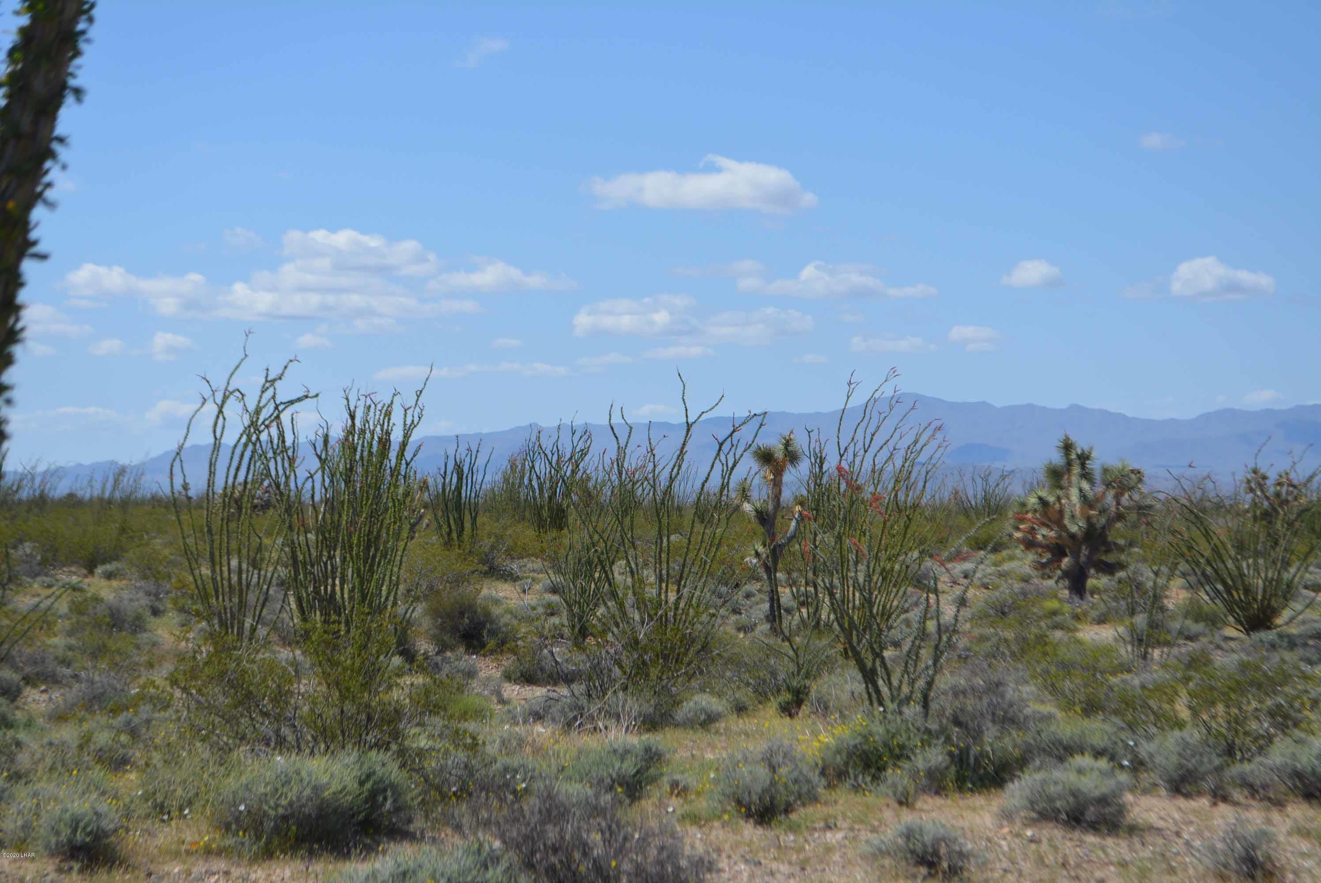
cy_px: 442
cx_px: 660
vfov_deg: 16.6
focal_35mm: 82
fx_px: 3030
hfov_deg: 24.6
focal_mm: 55
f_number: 7.1
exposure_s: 1/2000
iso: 400
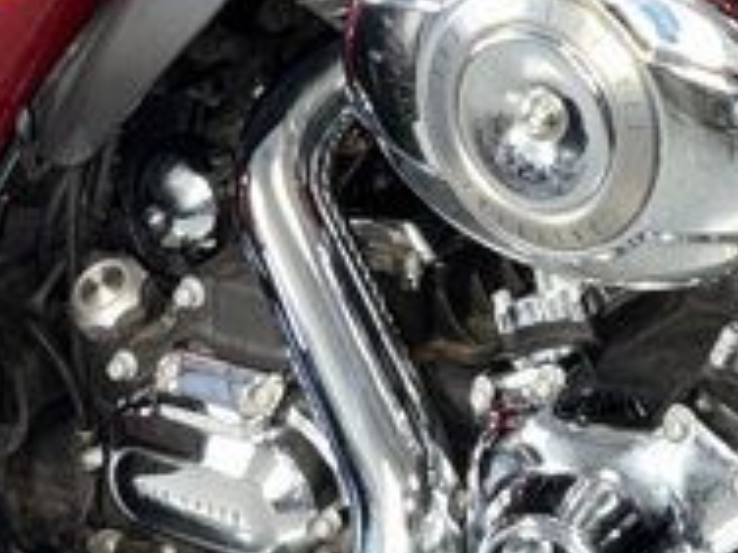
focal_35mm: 131
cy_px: -361
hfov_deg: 14.8
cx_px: 722
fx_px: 2793
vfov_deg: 10.8
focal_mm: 6.76
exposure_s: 1/15
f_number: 1.78
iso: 80
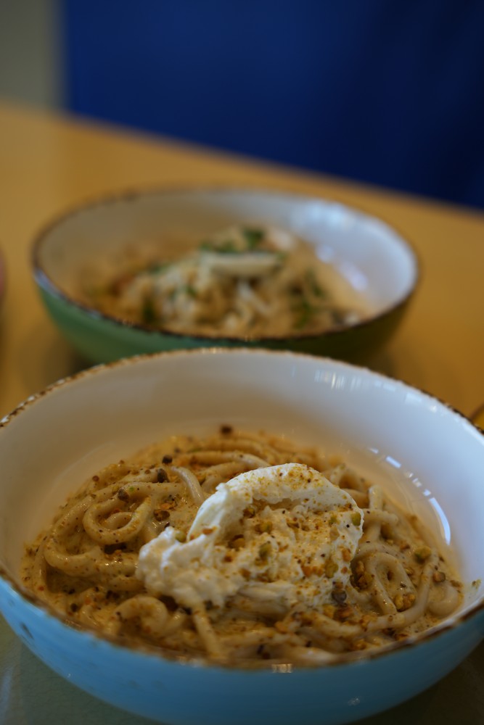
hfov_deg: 23.1
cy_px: 362
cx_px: 242
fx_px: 1185
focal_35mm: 59
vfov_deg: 34.0
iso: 125
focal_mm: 58.8
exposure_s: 1/60
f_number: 2.8
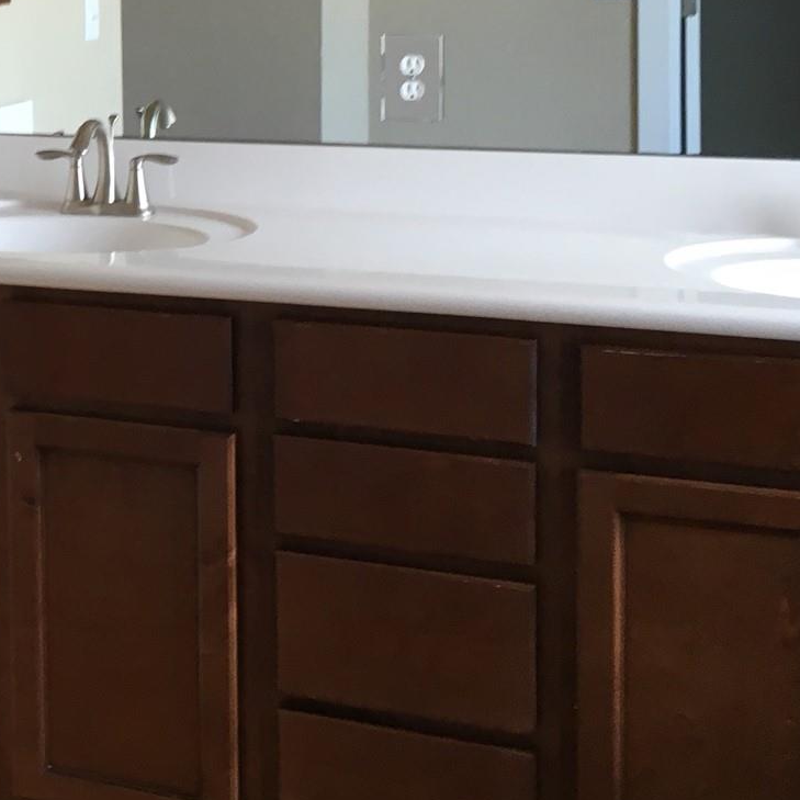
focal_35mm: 72
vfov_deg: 23.5
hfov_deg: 22.8
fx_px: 1883
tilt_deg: -8.4
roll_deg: -0.9
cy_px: 111
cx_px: -52
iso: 50
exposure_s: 1/30
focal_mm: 4.15
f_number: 2.2
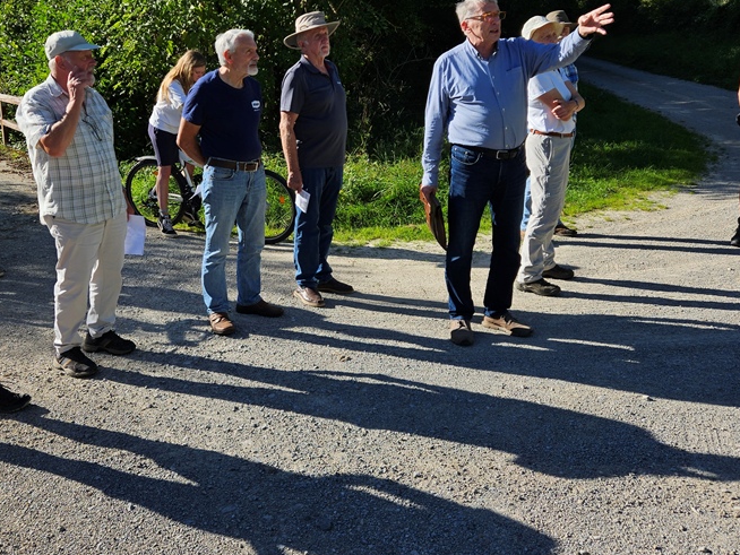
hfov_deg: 51.1
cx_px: 307
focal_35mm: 36
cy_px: 174
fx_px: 770
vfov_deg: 39.1
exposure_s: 1/2000
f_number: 1.8
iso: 32
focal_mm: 5.4
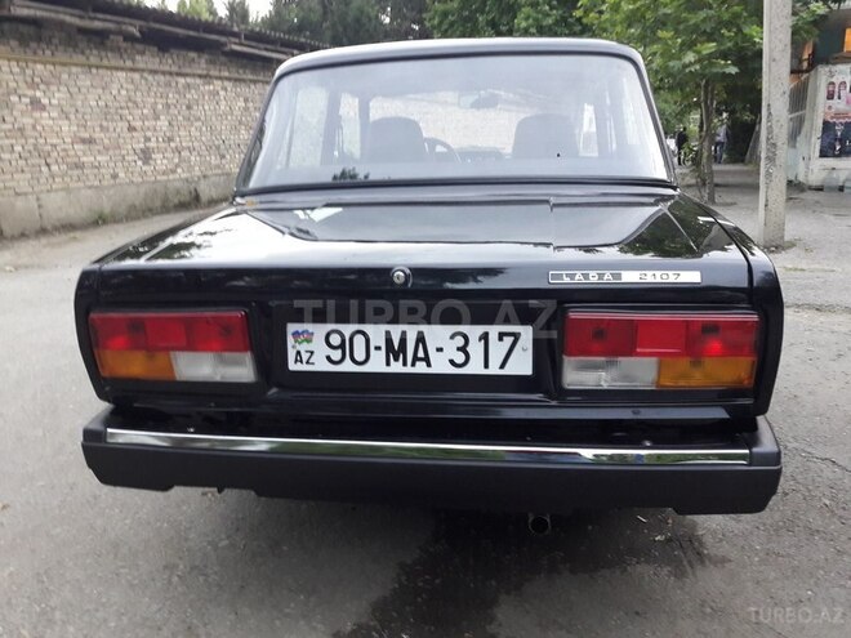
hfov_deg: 63.4
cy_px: 319
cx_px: 426
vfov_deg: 49.7
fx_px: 688
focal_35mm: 28
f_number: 1.9
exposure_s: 1/25
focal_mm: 3.7
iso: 200
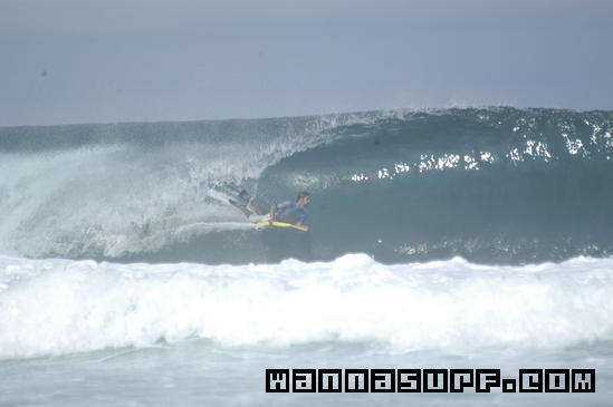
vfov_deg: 3.0
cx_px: 306
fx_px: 7655
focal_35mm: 450
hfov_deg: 4.6
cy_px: 204
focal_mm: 300
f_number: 6.3
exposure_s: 1/2500
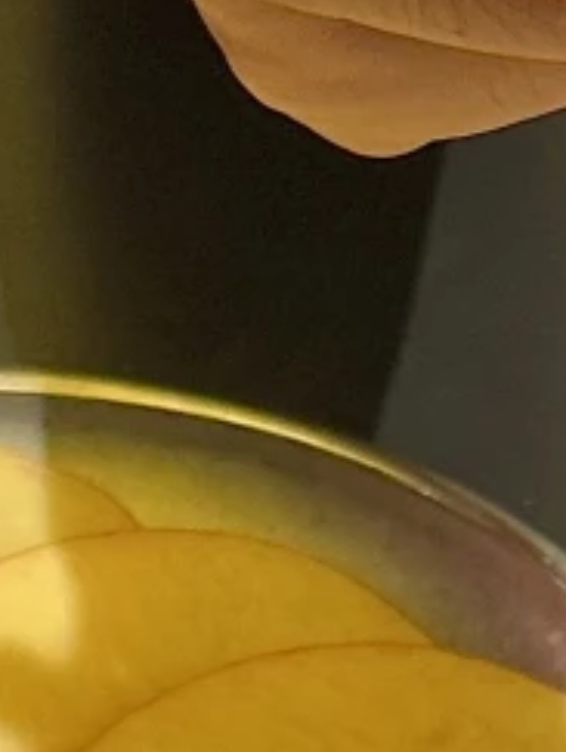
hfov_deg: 5.2
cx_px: 965
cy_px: 2046
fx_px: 6175
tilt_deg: -52.8
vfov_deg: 6.5
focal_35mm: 284
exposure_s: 1/50
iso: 64
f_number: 1.78
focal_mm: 6.76
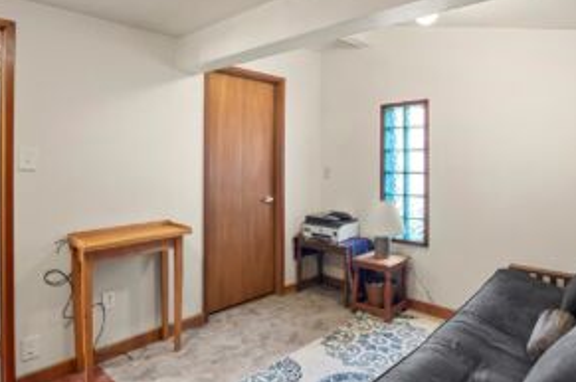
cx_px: 321
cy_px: 154
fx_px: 351
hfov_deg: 78.4
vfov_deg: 56.7
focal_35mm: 22
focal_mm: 16
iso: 200
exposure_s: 2.5
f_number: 8
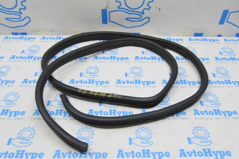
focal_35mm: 33
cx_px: 120
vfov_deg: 39.9
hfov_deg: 57.3
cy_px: 80
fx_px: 219
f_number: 20
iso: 6400
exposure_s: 1/20
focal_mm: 22
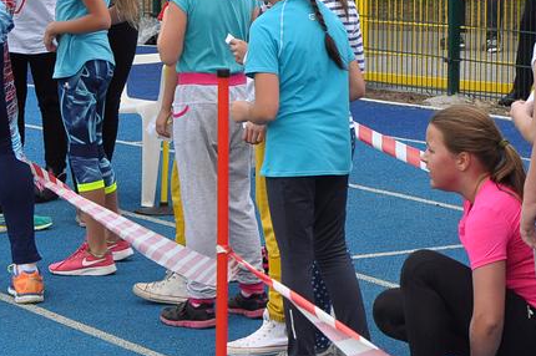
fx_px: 2425
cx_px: 466
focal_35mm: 163
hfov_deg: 12.5
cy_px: 114
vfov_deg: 8.4
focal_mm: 55
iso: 640
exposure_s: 1/400
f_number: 10
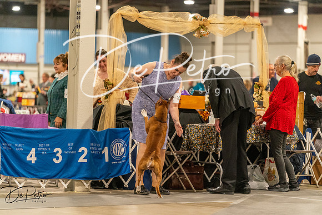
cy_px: 108
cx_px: 161
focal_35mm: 162
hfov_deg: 12.7
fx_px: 1449
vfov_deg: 8.5
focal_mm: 162
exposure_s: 1/250
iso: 6400
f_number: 3.5
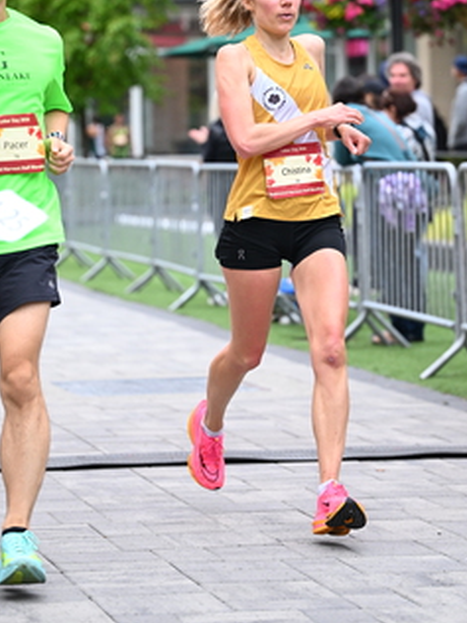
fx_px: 2770
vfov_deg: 12.8
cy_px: 211
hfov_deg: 9.6
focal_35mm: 154
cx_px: 222
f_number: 2.8
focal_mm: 92
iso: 1250
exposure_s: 1/1250
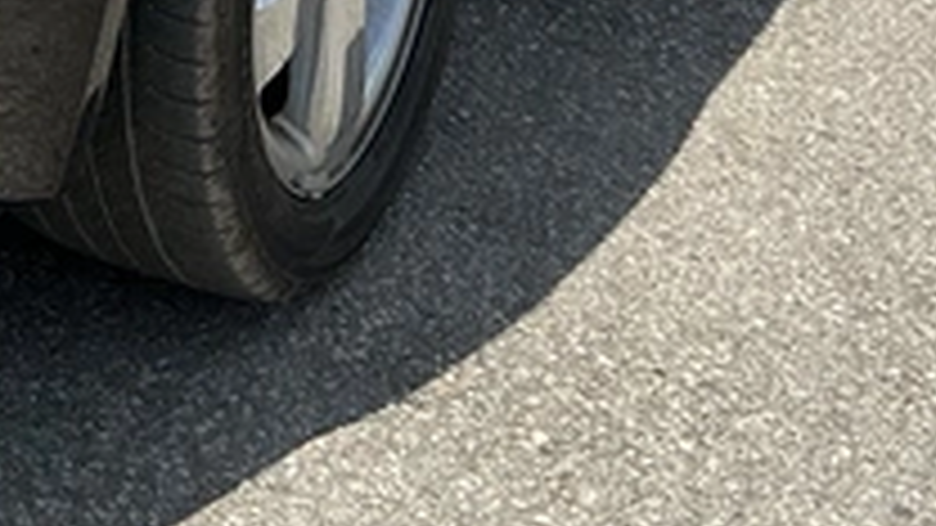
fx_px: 2730
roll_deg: -2.4
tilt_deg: -11.7
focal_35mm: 110
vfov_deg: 10.1
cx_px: -252
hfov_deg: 18.2
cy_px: -560
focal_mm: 3
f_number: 1.8
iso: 25
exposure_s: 1/1279
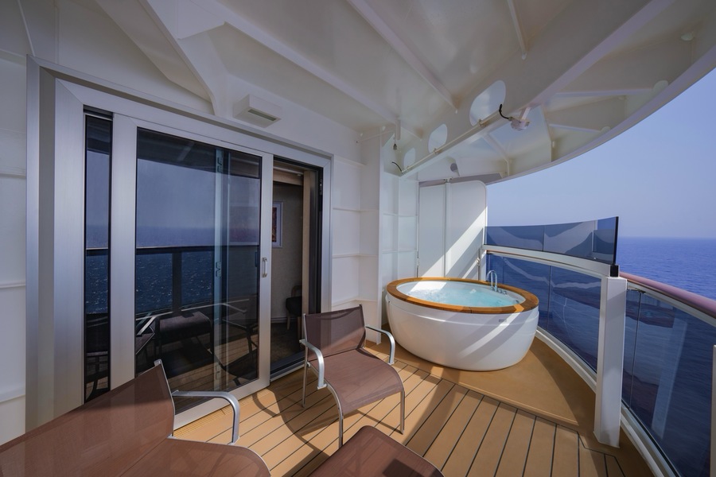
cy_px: 238
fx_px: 259
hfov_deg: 108.3
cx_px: 358
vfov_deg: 85.4
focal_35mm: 13
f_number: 11
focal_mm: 13
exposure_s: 1/160
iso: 400
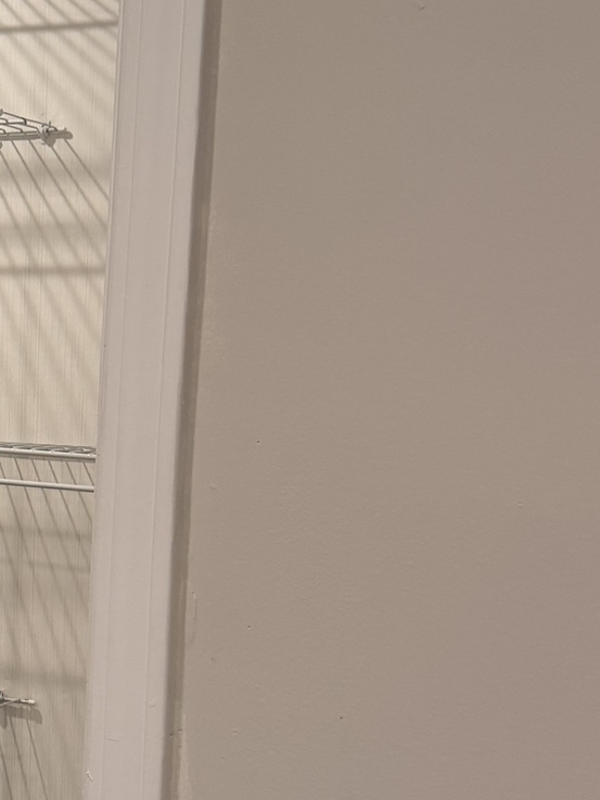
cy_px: 522
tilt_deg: -6.3
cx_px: -286
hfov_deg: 17.7
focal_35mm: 75
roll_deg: -1.3
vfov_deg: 25.9
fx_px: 1733
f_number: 1.78
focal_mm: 6.76
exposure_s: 1/120
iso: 160
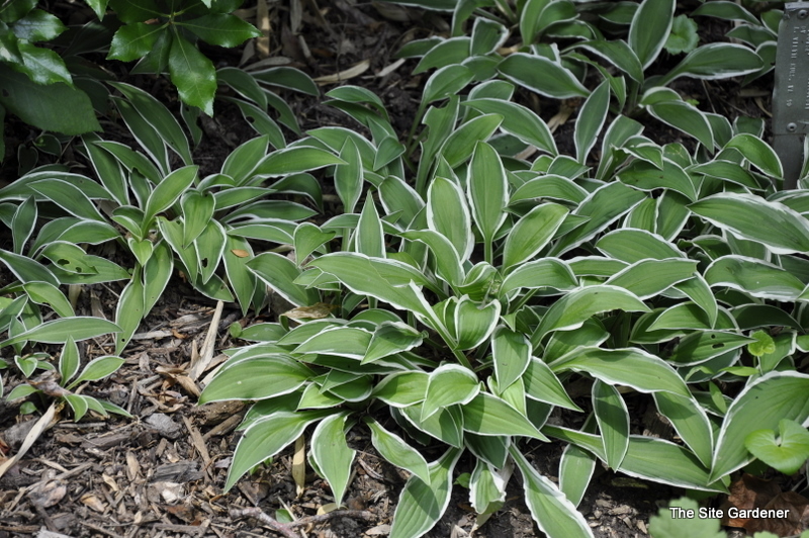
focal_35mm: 158
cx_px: 404
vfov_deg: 8.7
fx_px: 3536
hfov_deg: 13.1
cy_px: 269
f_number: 5.6
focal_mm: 105
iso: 200
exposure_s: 1/125
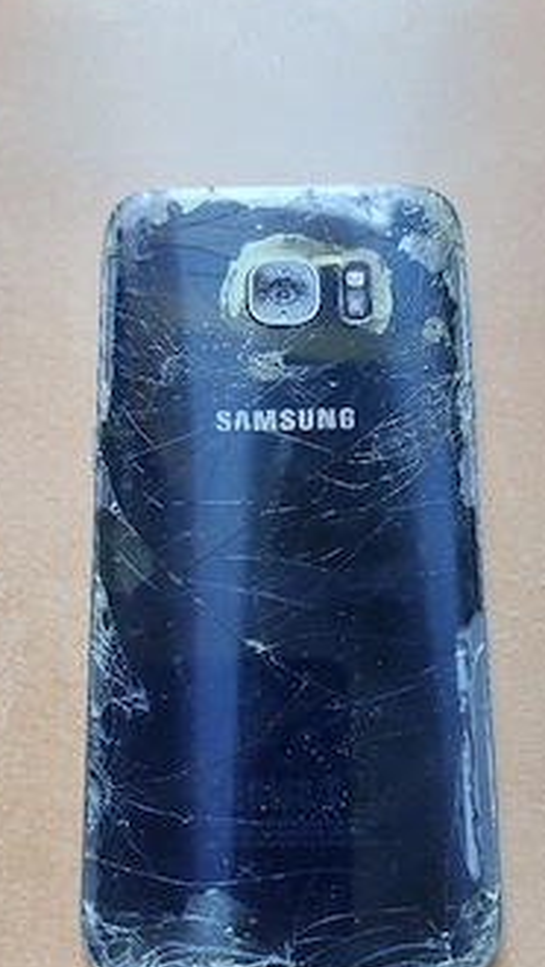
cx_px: 302
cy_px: 548
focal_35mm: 33
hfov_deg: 35.7
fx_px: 847
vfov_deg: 59.2
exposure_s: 1/50
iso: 160
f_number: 1.8
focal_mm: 5.23
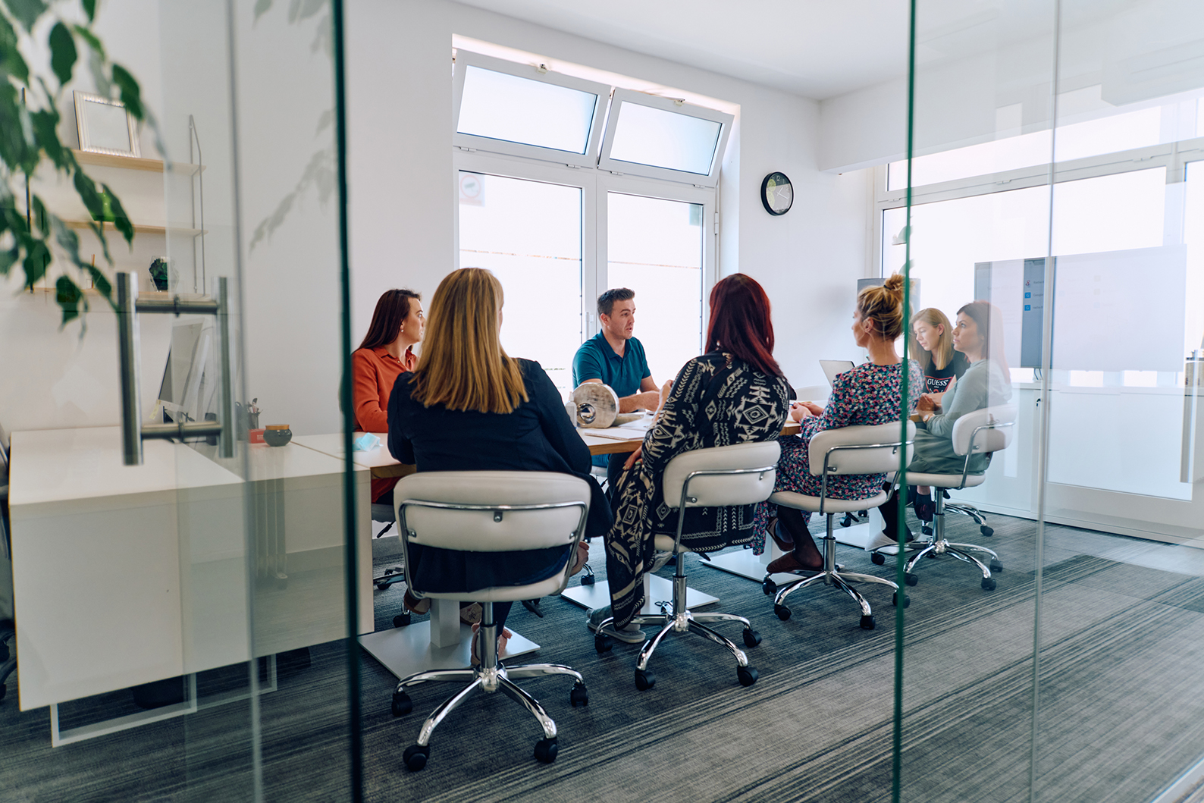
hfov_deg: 73.7
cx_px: 602
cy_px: 402
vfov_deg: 53.1
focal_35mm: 24
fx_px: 803
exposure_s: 1/250
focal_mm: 24
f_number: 2.8
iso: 400
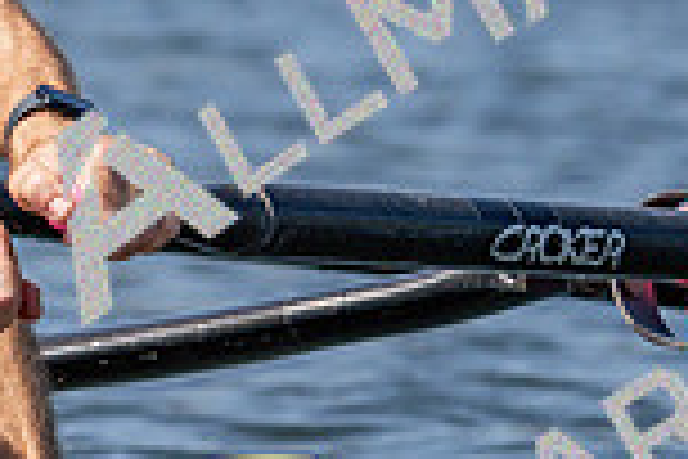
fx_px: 19587
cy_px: -101
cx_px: -328
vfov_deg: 1.3
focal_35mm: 1025
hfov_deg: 2.0
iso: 250
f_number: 5.6
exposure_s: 1/2000
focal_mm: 270
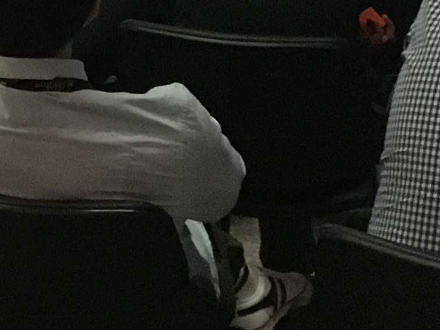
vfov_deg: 9.4
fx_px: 1957
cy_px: -173
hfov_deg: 10.5
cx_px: -704
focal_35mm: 154
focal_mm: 4.15
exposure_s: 1/17
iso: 250
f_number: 2.2
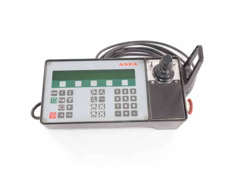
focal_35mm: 49
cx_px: 121
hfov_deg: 38.9
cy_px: 86
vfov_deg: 29.7
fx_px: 326
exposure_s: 1/13
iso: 200
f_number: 13
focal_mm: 30
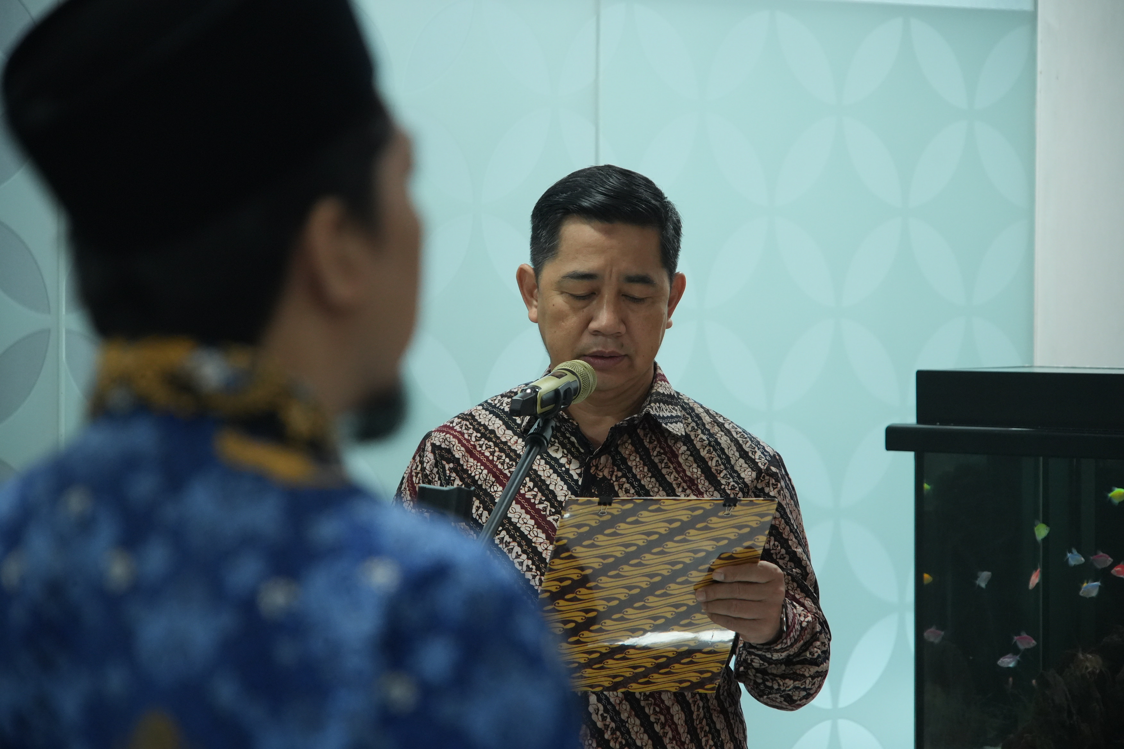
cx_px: 562
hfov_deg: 13.1
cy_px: 374
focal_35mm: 157
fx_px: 4902
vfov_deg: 8.7
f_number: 6.3
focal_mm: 157
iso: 4000
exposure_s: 1/109
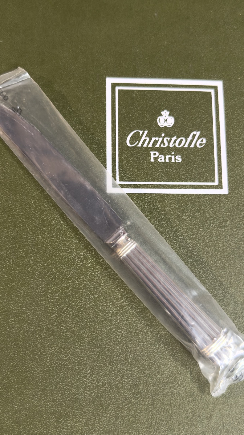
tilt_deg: -77.9
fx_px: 403
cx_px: 110
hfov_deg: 33.7
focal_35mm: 35
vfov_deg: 56.6
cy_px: 217
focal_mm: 6.76
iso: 500
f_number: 1.78
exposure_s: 1/33
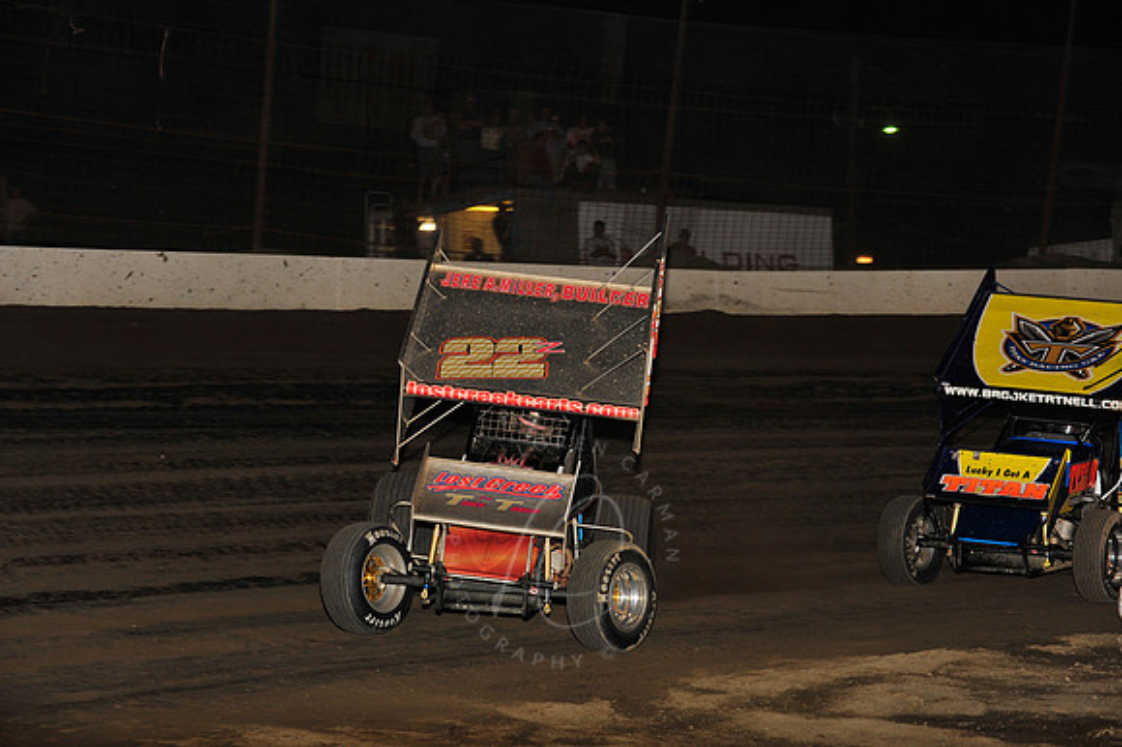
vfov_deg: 13.0
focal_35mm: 105
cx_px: 561
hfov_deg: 19.5
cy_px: 374
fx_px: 3271
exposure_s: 1/320
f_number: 6.3
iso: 800
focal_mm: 105
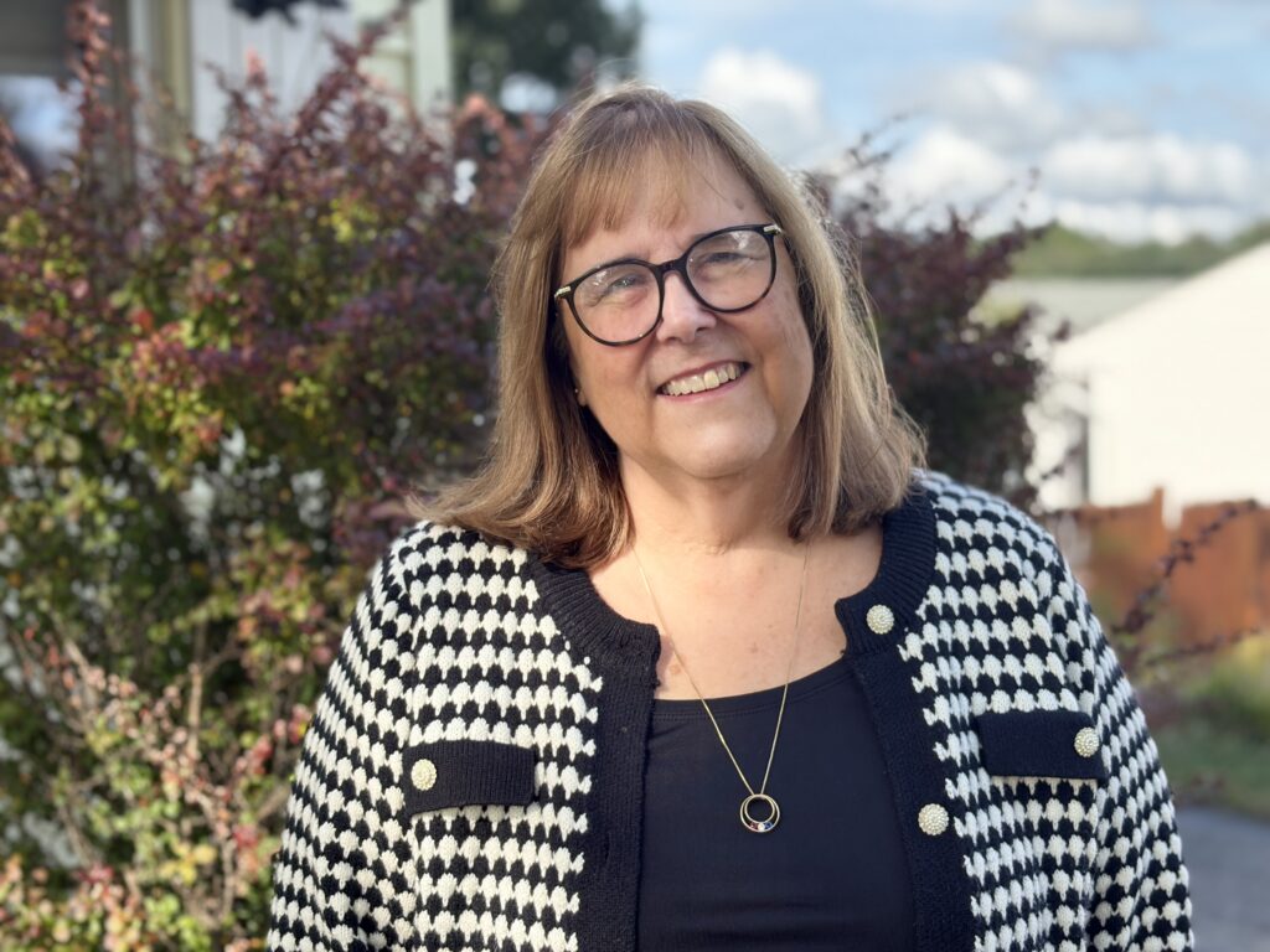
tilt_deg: -2.6
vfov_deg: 28.0
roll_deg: +2.9
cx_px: 635
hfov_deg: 36.8
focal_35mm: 52
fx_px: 1908
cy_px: 476
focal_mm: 5.96
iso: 50
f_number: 1.6
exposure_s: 1/933
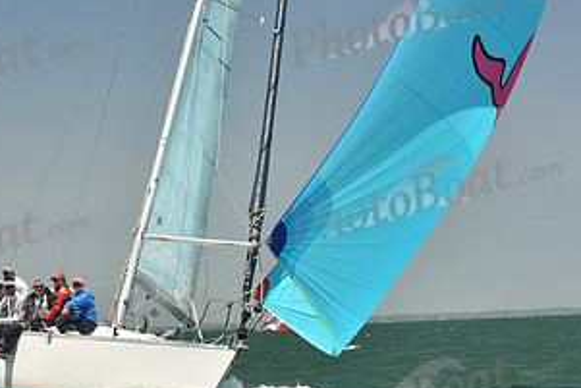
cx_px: 191
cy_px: 323
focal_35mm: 177
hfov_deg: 11.6
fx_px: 2858
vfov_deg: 7.8
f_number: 4.5
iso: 250
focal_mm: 92
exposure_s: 1/800
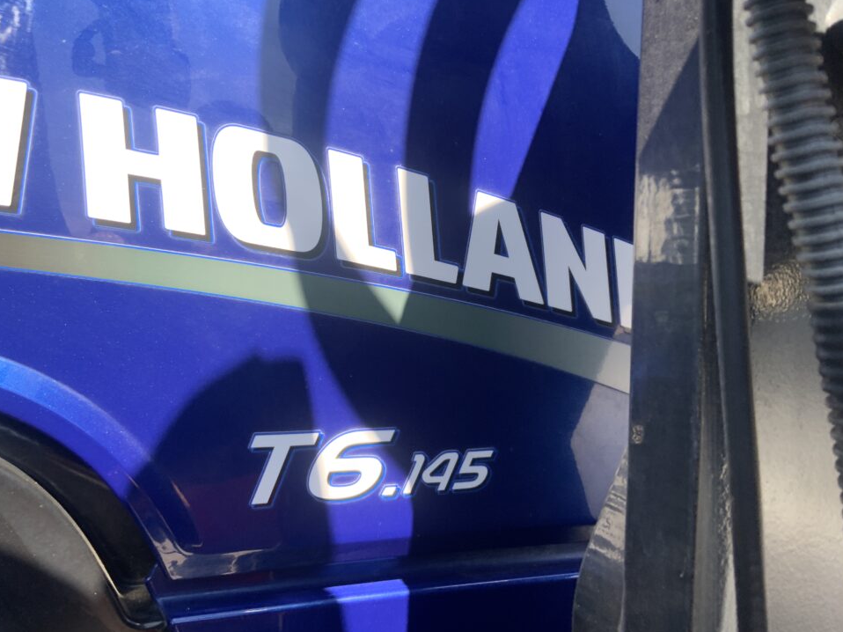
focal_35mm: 31
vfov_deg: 45.4
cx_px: 402
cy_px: 305
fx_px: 755
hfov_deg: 58.3
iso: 16
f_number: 1.8
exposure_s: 1/210
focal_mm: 3
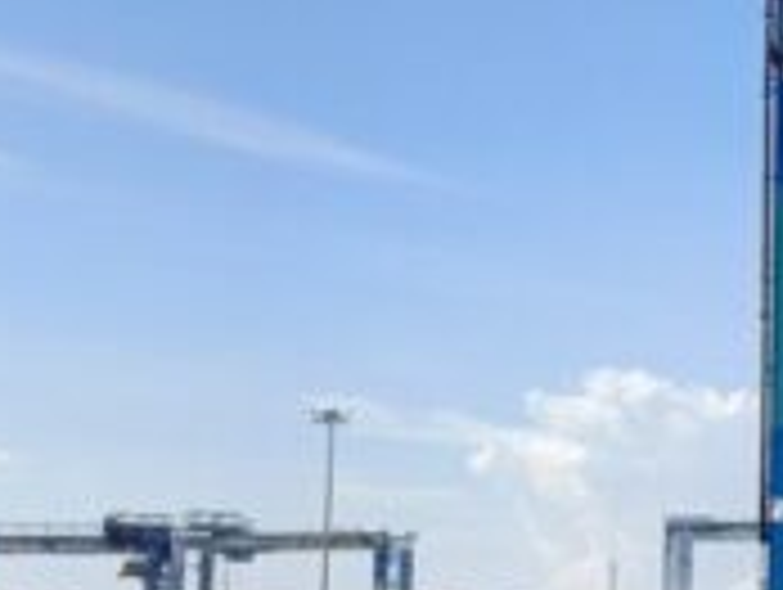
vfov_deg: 14.0
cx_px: 1269
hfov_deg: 16.4
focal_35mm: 106
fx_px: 2401
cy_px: 428
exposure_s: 1/3177
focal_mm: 5.56
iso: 102
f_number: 1.87
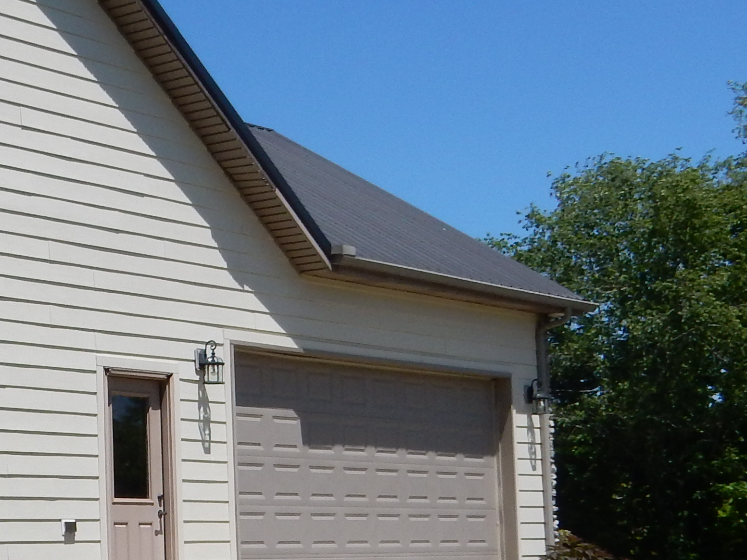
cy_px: 376
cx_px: -269
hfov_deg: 19.9
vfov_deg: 16.6
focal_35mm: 89
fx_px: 1921
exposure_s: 1/2000
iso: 125
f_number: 4
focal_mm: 5.4
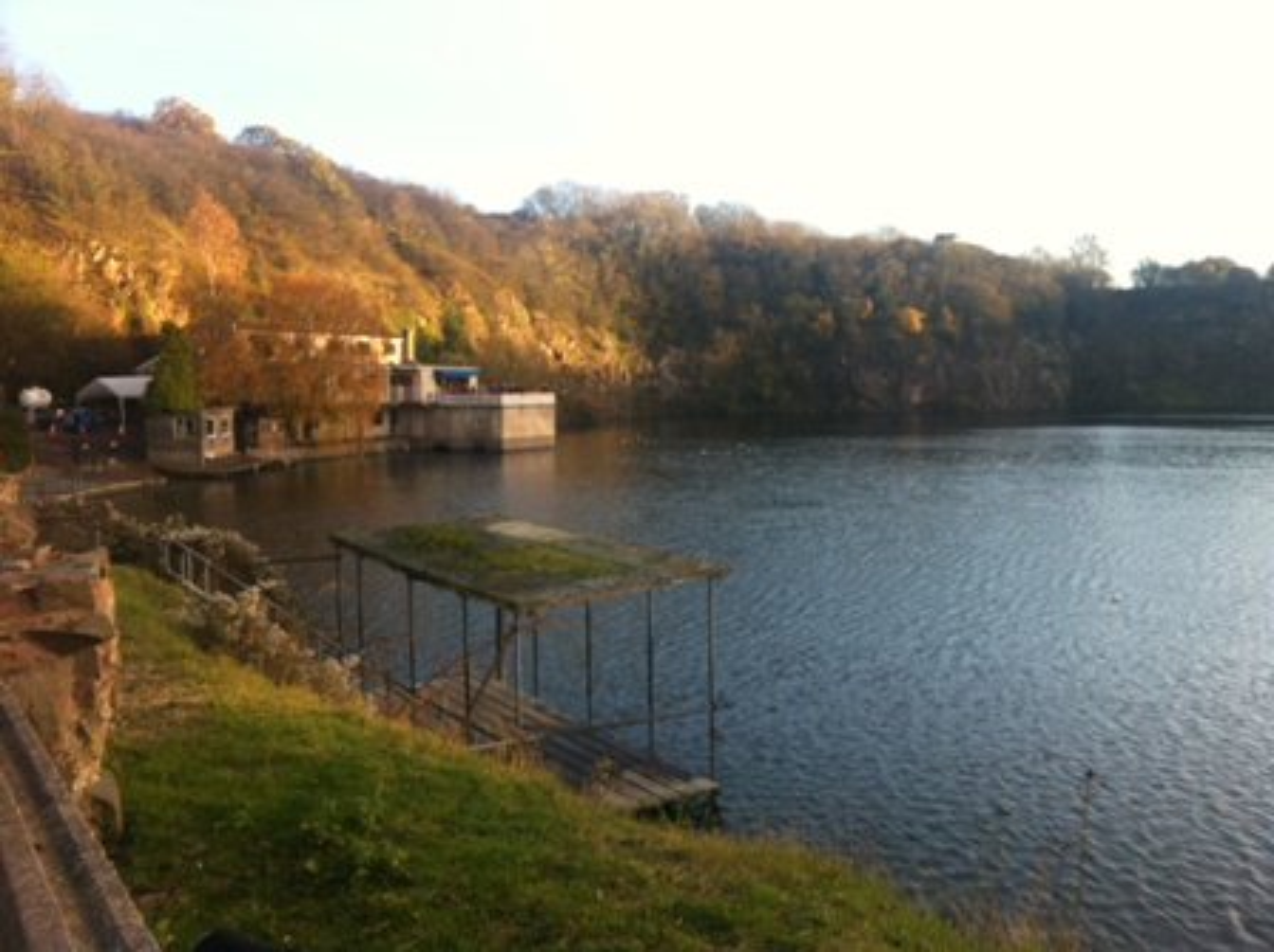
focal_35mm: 35
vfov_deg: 40.6
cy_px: 476
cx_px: 637
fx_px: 1287
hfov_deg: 52.7
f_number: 2.8
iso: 80
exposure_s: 1/195
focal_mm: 3.85
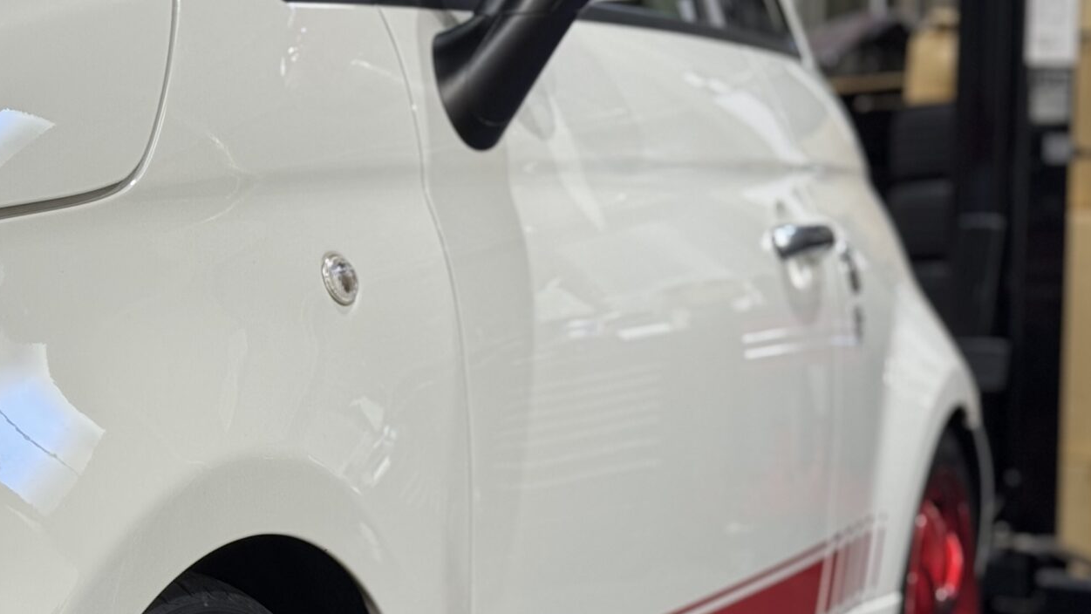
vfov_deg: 11.2
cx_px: 78
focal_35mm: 107
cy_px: 572
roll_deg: +0.6
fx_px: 3096
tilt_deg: -5.7
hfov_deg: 19.6
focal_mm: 6.76
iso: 160
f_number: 1.78
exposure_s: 1/60
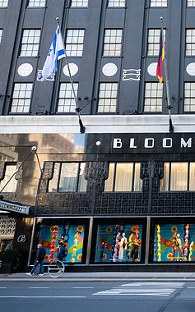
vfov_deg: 50.4
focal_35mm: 39
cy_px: 162
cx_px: 234
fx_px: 332
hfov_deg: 28.5
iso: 320
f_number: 3.2
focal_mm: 24
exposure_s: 1/160
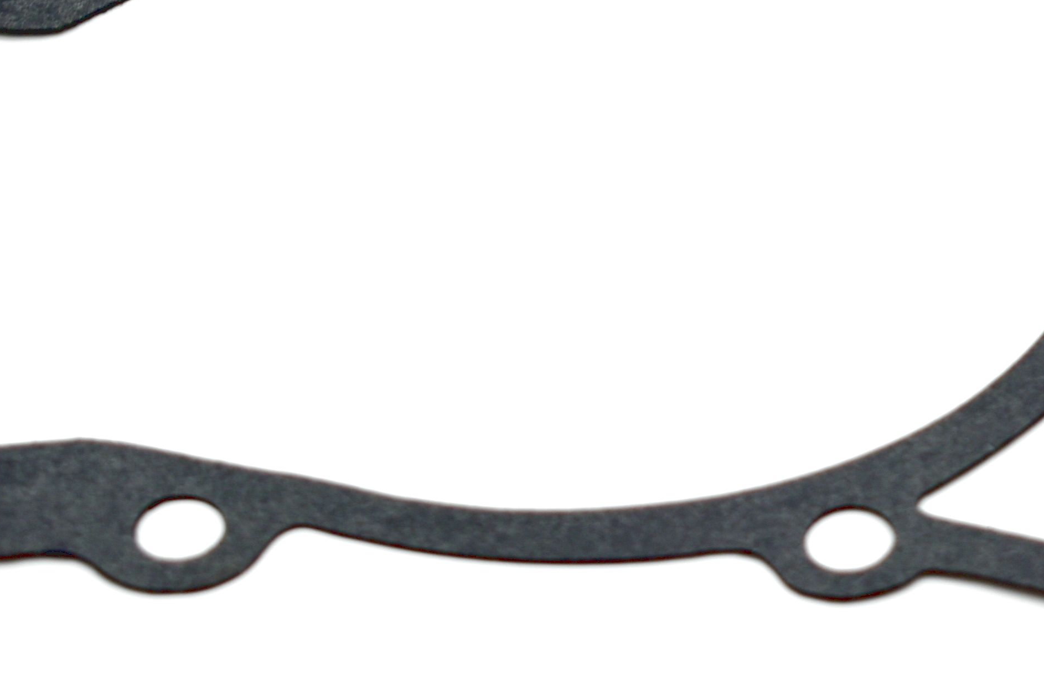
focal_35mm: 229
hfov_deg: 8.8
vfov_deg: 6.0
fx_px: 6642
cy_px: -38
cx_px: 1424
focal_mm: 48
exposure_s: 1/125
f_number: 5.6
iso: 100
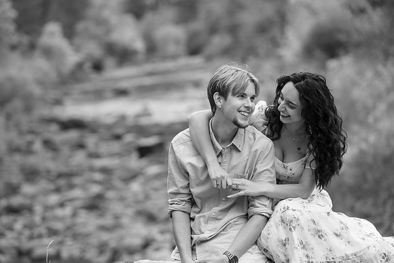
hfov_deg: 14.1
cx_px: 197
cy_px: 132
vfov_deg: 9.4
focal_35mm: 146
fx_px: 1598
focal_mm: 146
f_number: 3.5
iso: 320
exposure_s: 1/250
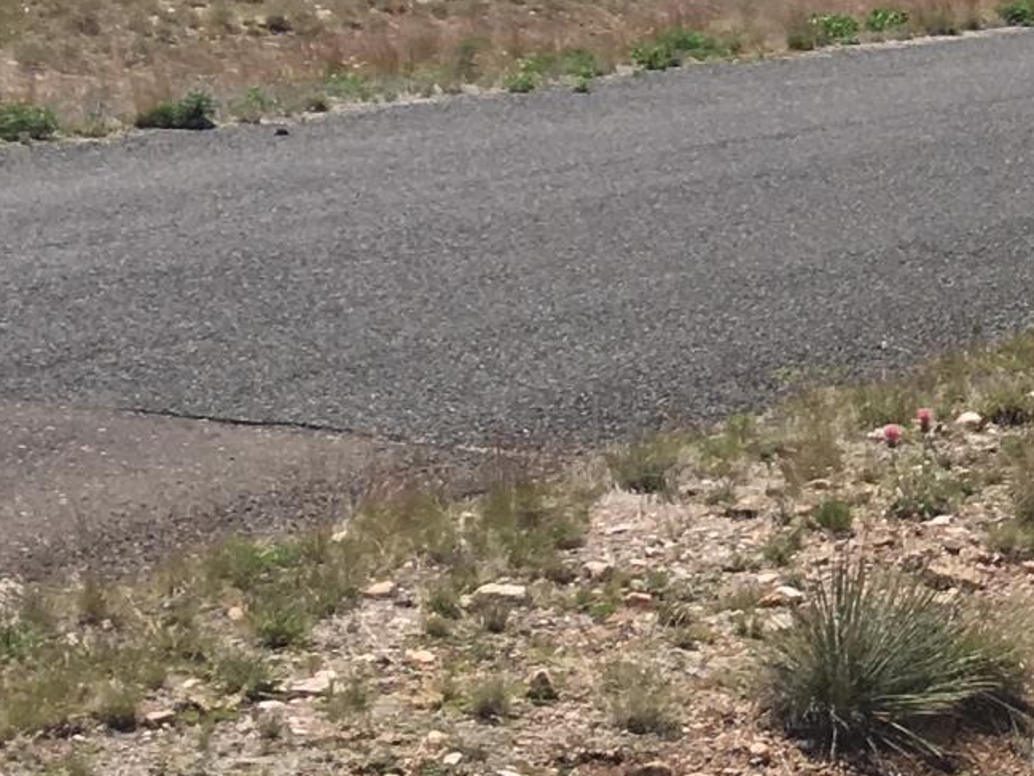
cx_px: 2001
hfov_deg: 13.0
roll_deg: +1.0
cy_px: -186
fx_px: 4003
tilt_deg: -3.0
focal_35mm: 134
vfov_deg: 10.9
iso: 25
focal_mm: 4.15
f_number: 2.2
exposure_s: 1/1972
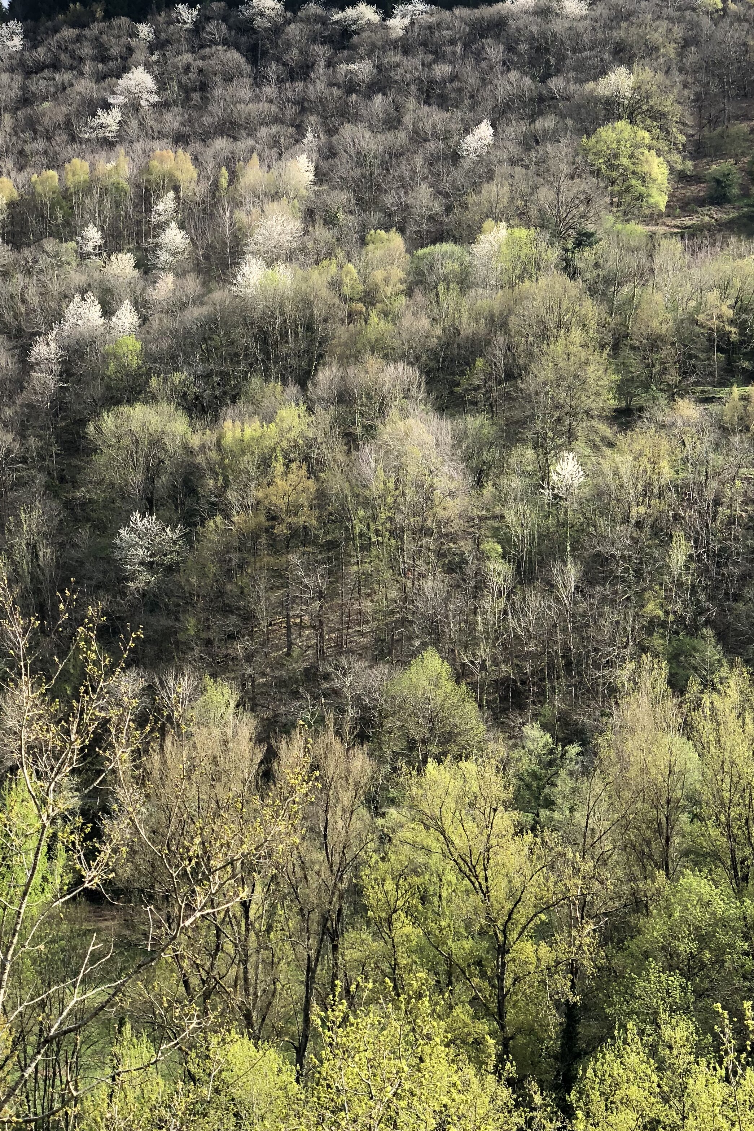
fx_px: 2168
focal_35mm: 69
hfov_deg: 19.7
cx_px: 362
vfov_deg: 29.2
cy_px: 508
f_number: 2.4
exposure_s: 1/378
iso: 16
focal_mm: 6
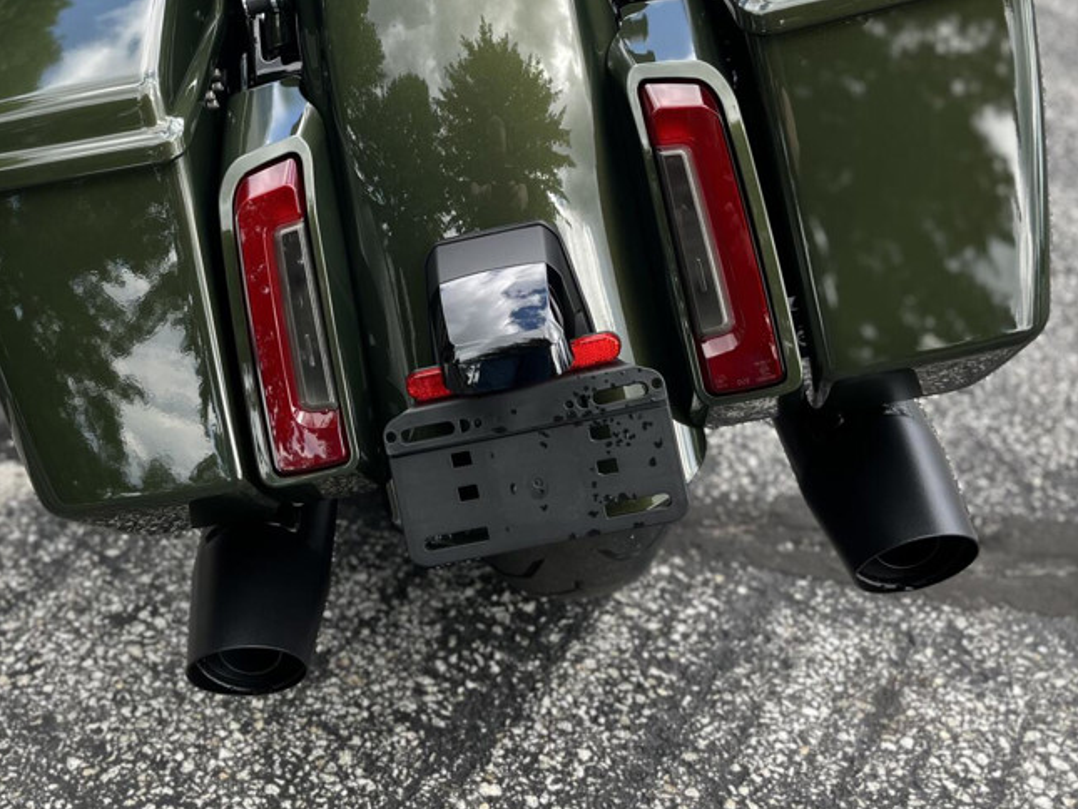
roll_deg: -5.1
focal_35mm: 43
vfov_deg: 32.8
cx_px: 434
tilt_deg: -28.0
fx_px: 1339
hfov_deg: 43.6
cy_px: 174
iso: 50
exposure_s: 1/484
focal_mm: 5.1
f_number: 1.6
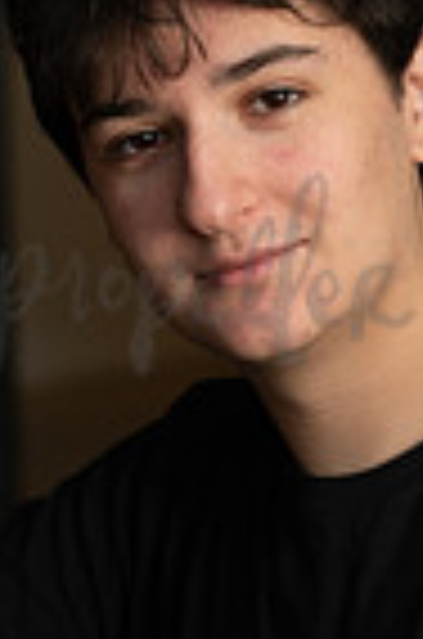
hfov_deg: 8.6
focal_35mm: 159
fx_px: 2816
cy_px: 274
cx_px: 196
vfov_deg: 12.9
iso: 500
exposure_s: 1/200
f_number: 3.5
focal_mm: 50
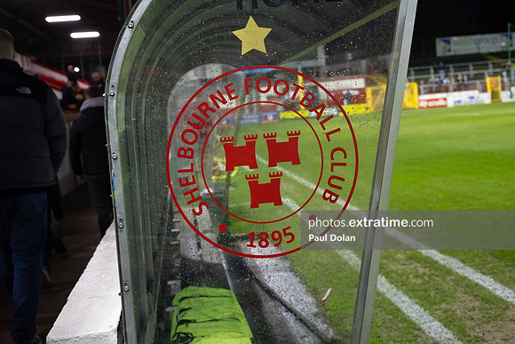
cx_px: 258
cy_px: 172
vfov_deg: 28.1
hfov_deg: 41.1
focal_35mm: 48
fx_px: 687
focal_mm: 48
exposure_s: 1/100
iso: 2500
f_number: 4
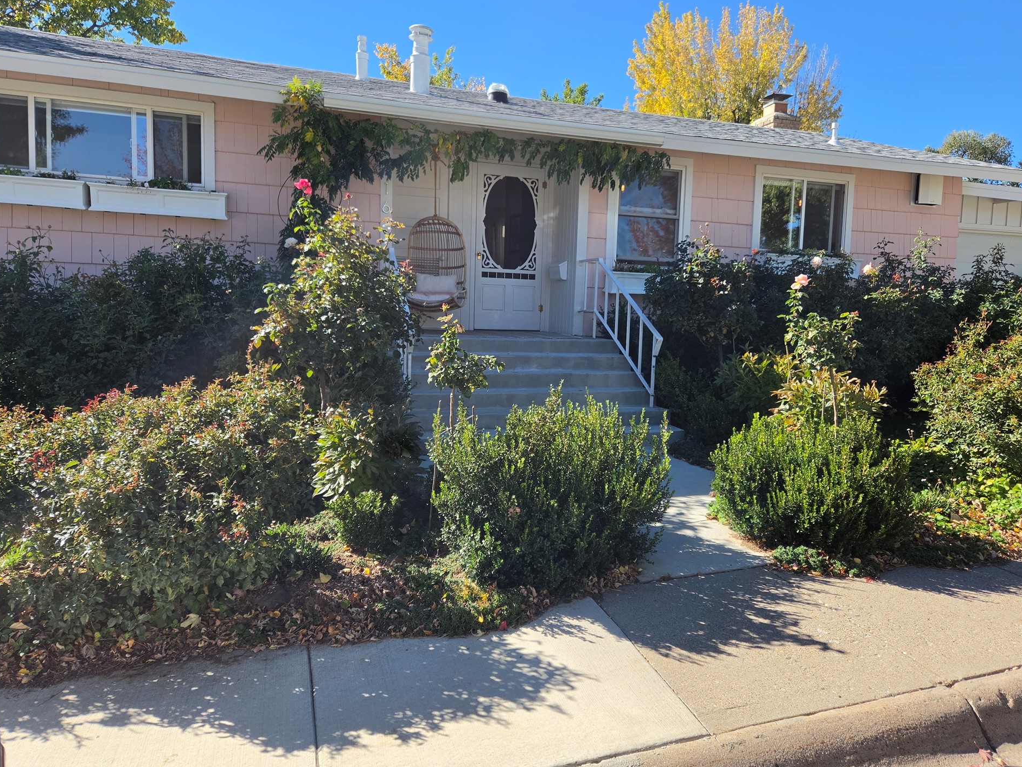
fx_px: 738
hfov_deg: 69.3
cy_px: 359
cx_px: 541
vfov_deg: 54.8
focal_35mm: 25
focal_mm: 5.4
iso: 80
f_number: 1.8
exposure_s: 1/2607
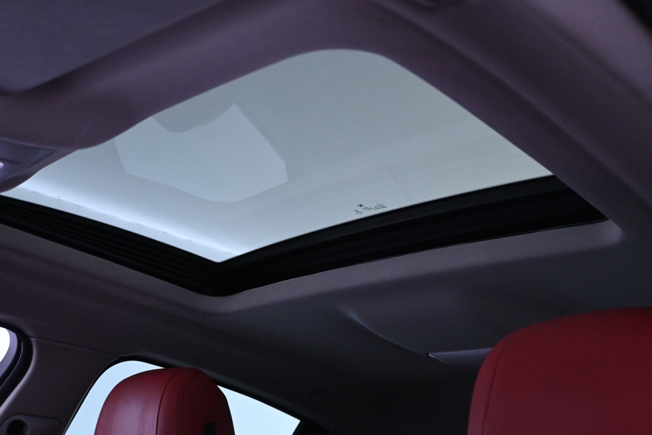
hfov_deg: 47.2
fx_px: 747
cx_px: 326
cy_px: 218
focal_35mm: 41
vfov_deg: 32.4
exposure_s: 1/40
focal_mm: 27.5
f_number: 4.5
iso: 4000
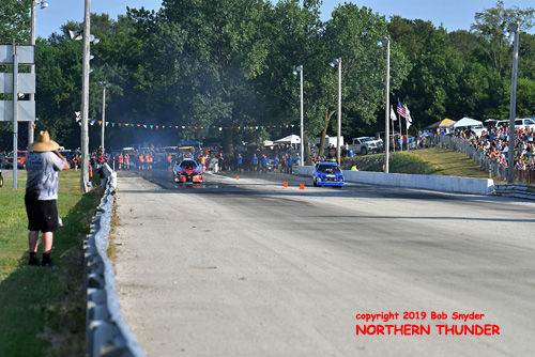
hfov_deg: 6.9
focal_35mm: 300
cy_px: 178
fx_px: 4461
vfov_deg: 4.6
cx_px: 268
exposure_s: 1/1000
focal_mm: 200
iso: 200
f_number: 5.6
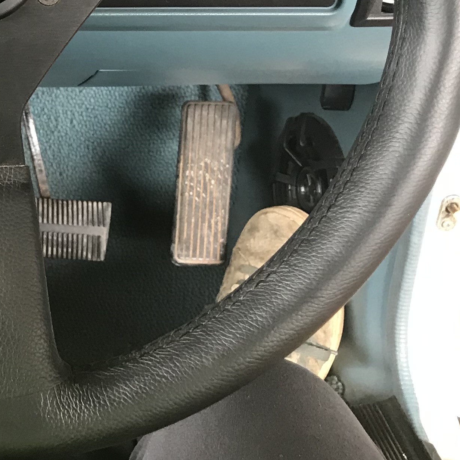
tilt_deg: -19.7
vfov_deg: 20.3
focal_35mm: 81
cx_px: -143
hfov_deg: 19.6
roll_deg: +0.9
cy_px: -58
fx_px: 1218
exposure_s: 1/20
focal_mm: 3.99
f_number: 1.8
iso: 32
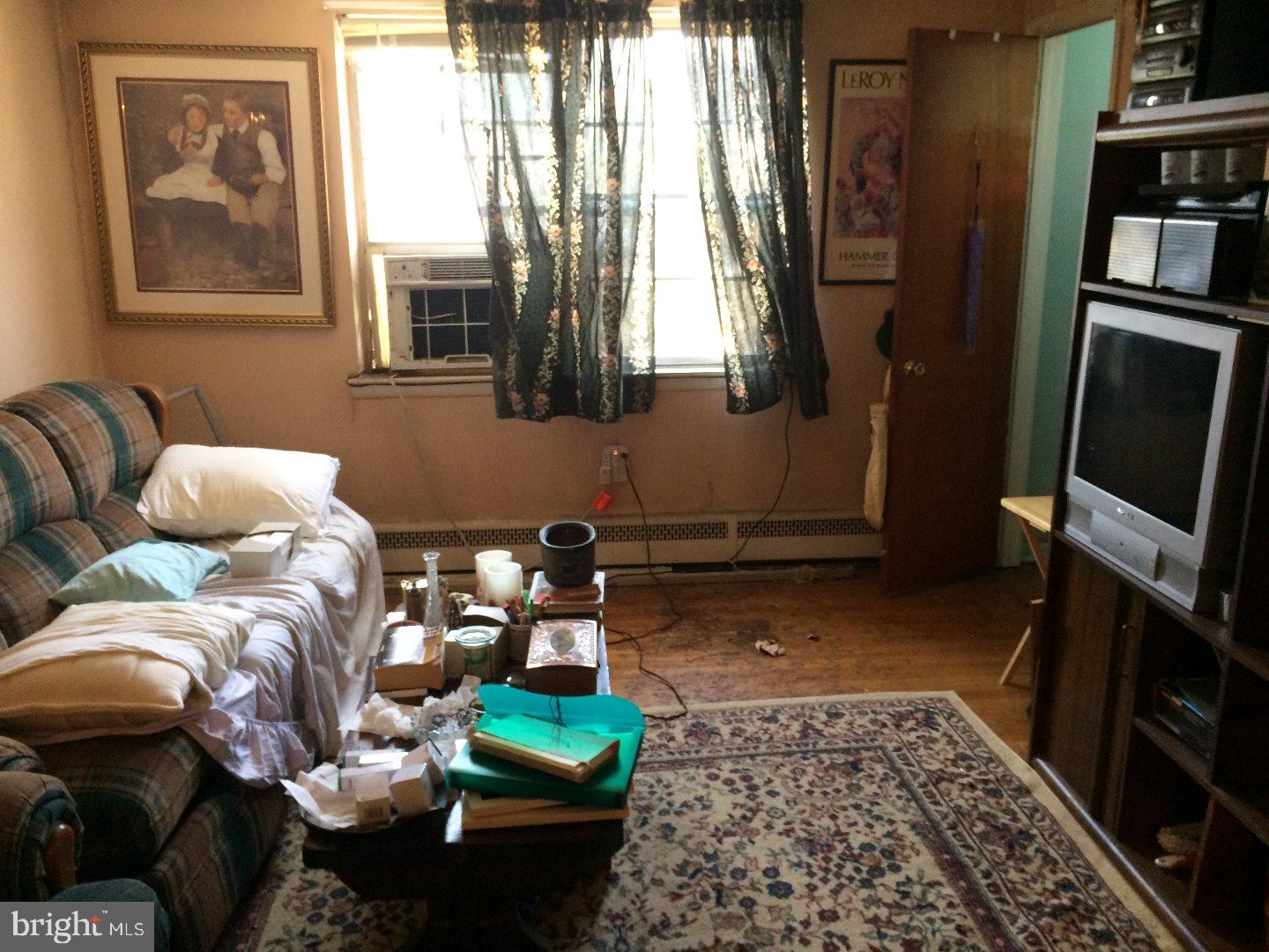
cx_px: 634
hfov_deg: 61.7
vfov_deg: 48.2
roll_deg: -0.8
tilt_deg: -20.2
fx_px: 1063
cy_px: 476
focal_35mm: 29
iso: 125
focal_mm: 4.15
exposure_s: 1/30
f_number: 2.2
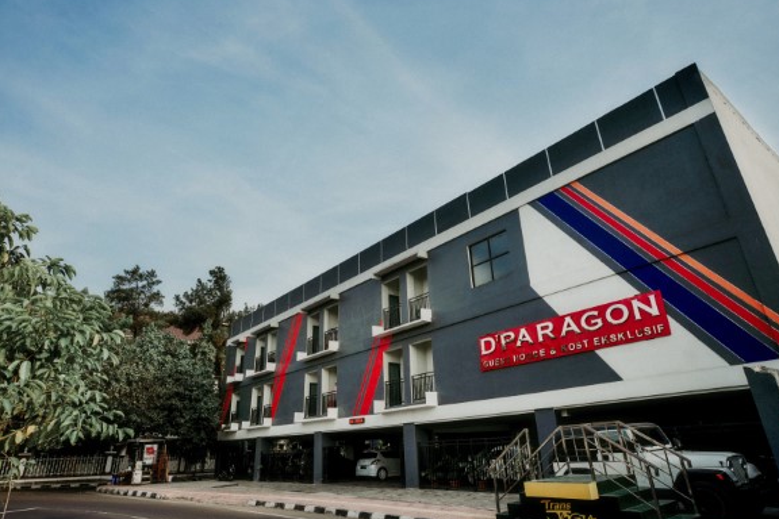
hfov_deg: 83.5
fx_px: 433
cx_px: 334
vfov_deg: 61.8
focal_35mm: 20
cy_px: 231
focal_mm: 16
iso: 50
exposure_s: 1/200
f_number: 4
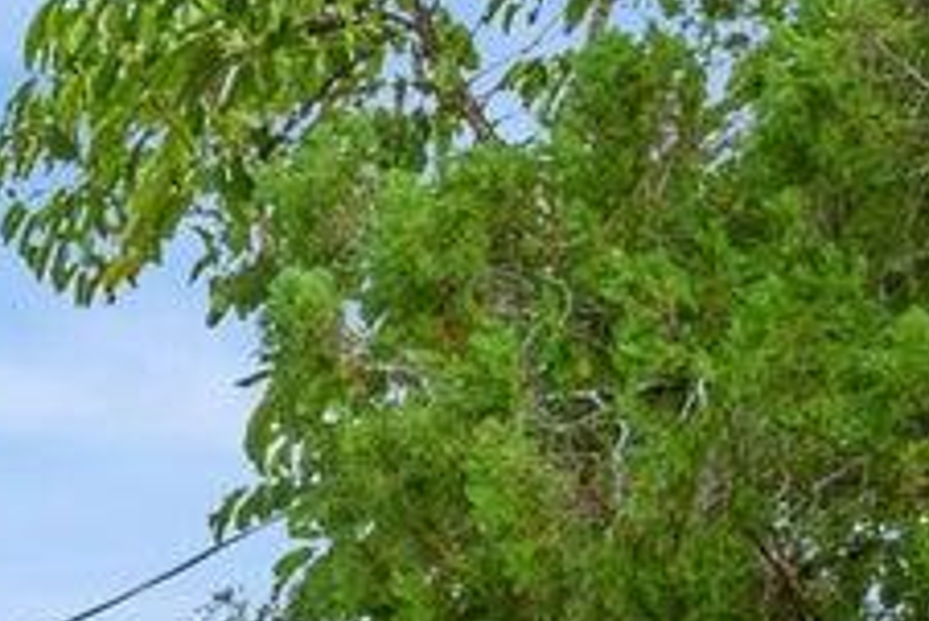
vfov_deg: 11.5
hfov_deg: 14.9
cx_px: -1114
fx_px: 2634
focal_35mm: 102
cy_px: 1394
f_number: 8
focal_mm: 15
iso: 200
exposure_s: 1/40
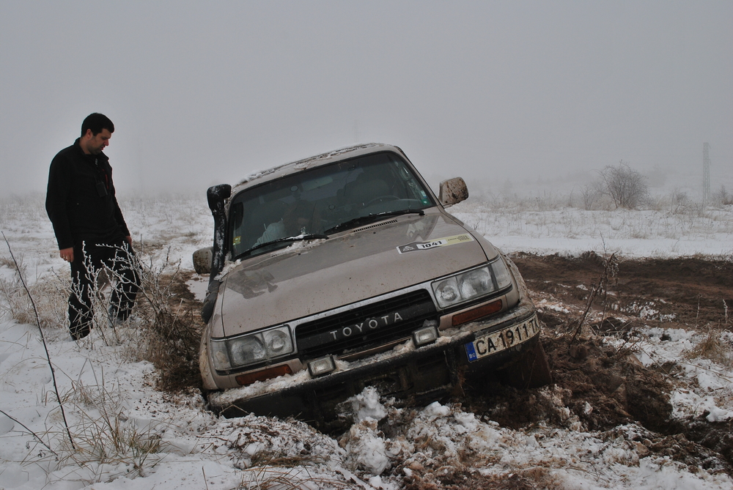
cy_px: 245
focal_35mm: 39
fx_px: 795
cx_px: 366
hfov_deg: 49.5
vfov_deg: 34.3
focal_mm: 26
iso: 200
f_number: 7.1
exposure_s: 1/1250
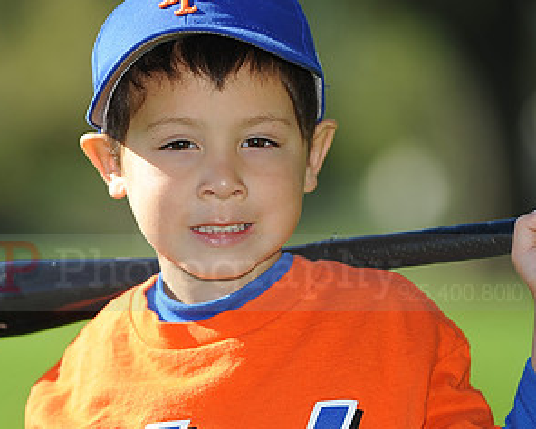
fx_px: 4808
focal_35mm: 303
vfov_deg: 5.1
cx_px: 179
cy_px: 257
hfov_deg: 6.4
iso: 200
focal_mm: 165
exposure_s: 1/1000
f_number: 4
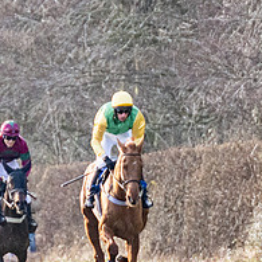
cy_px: 172
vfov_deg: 2.1
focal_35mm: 827
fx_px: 7082
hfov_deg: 2.1
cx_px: 151
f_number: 4
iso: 800
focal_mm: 125
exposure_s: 1/2500
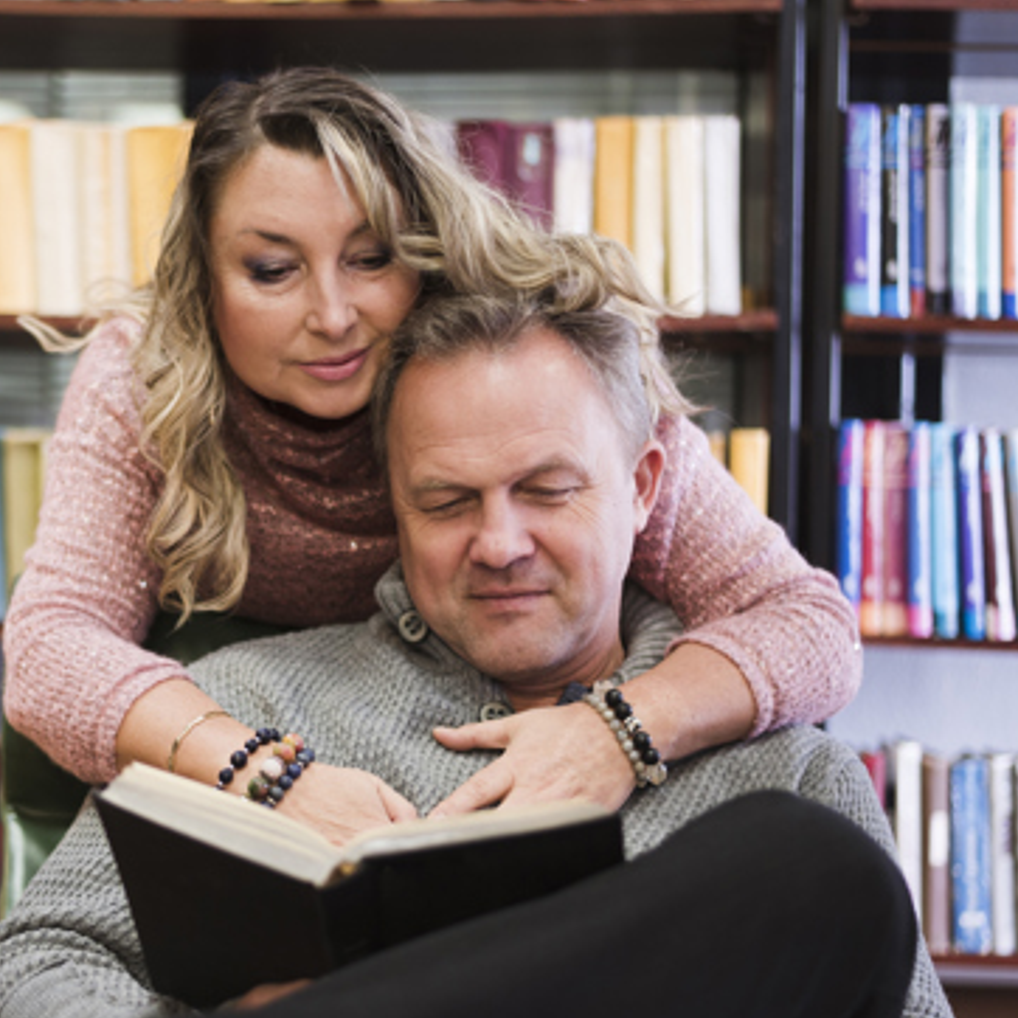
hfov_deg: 21.1
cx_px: 186
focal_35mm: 81
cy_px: 620
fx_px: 2695
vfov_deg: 21.4
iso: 400
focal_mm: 50
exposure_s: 1/50
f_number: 1.8
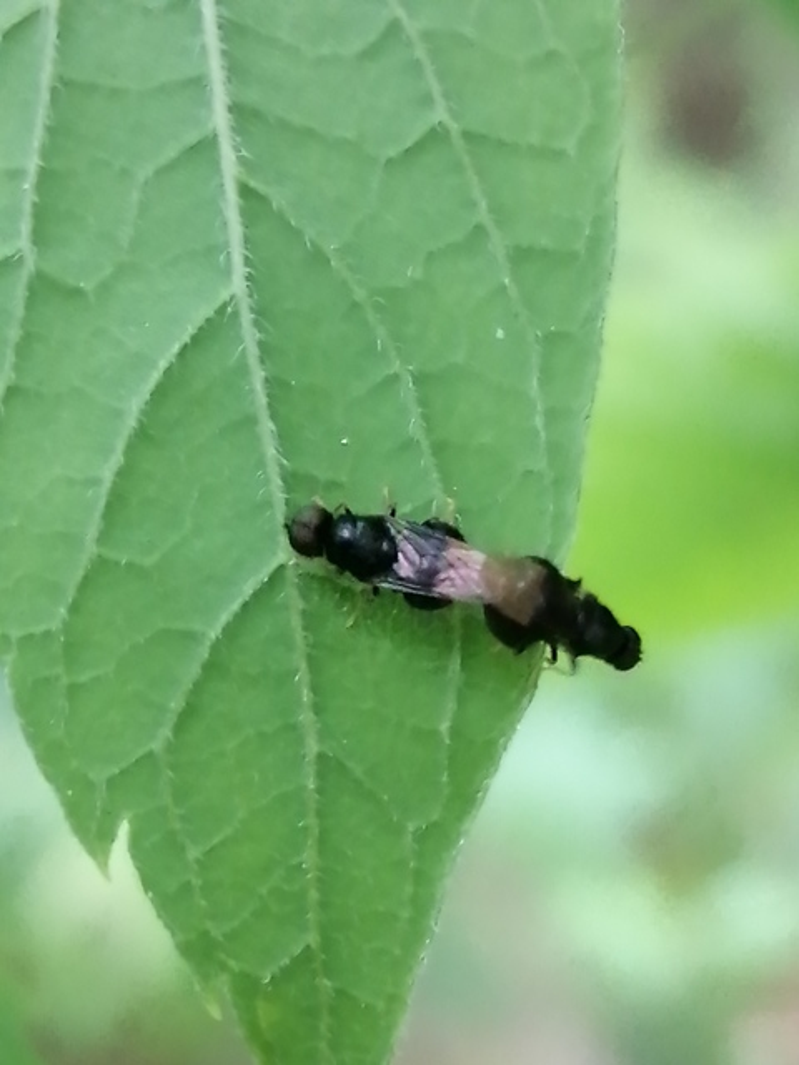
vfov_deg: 18.9
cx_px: 400
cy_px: 532
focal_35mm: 104
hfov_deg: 14.2
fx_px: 3201
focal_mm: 3.46
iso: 250
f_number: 1.8
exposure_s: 1/36
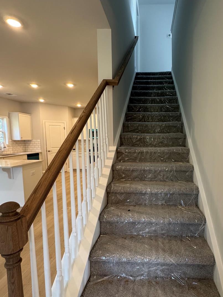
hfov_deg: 64.5
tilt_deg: -5.7
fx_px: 172
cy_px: 156
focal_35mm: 20
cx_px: 146
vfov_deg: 81.7
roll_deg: +0.2
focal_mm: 2.22
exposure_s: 1/120
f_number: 2.2
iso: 320
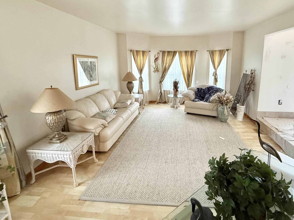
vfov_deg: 70.7
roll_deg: +0.6
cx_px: 171
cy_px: 86
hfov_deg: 87.0
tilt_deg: -8.6
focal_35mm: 18
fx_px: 153
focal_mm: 2.22
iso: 400
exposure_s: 1/120
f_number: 2.2
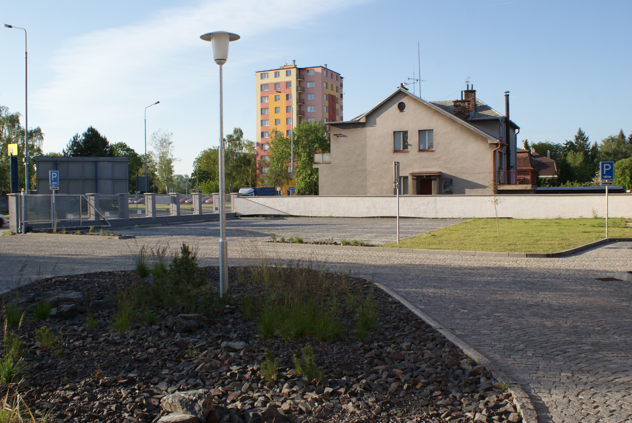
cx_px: 316
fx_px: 580
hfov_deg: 57.2
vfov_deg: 40.1
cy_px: 212
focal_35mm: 33
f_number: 10
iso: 100
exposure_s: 1/80
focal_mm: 22
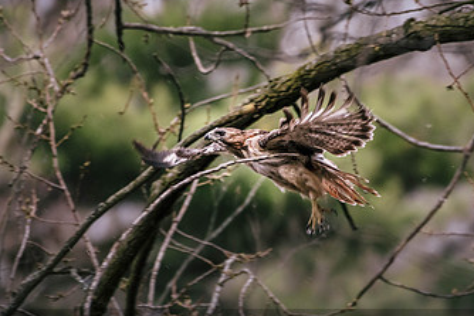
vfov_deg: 1.2
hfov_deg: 1.8
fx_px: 15503
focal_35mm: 1177
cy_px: 259
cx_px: 330
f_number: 5.6
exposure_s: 1/500
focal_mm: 500
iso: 800
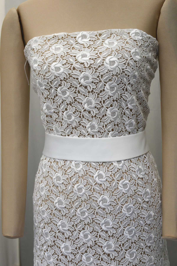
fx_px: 387
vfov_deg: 37.9
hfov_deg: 25.8
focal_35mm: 52
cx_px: 88
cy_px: 133
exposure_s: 1/100
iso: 400
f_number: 4.5
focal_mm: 35
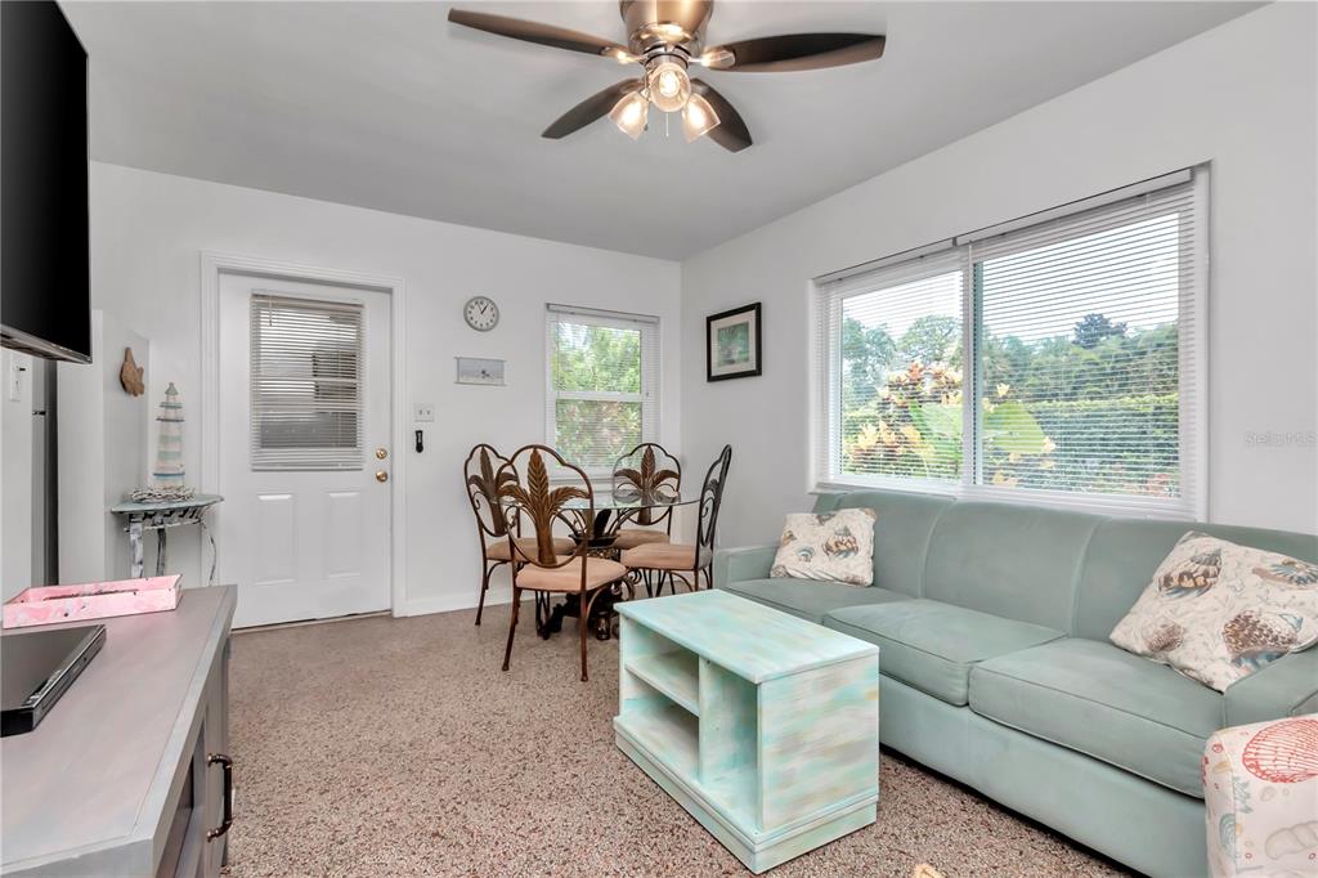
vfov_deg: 72.0
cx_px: 659
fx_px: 604
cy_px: 439
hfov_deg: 95.0
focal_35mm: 16
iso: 1000
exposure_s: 1/50
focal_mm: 11
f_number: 11
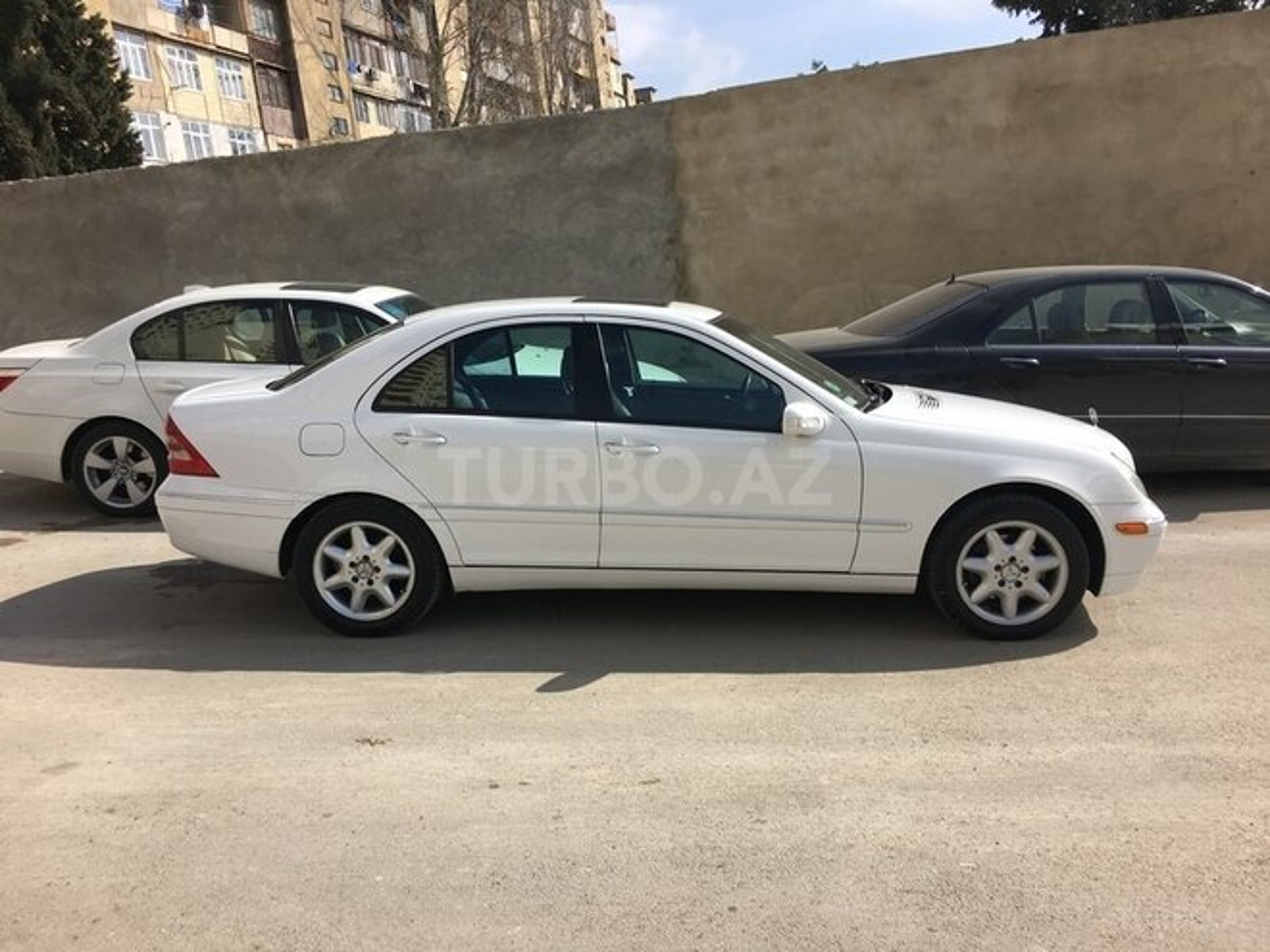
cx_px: 635
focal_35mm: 29
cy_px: 476
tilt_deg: -10.7
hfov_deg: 61.7
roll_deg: +6.8
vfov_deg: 48.2
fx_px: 1064
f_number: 2.2
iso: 25
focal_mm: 4.15
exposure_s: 1/1479
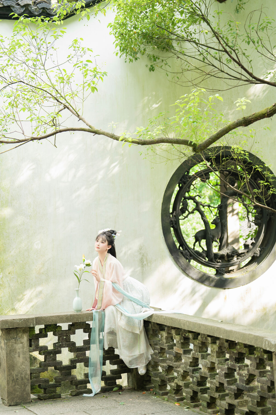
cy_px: 208
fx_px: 851
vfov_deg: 27.3
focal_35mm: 74
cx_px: 138
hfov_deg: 18.4
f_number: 2.8
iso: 640
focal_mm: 74
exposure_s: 1/320
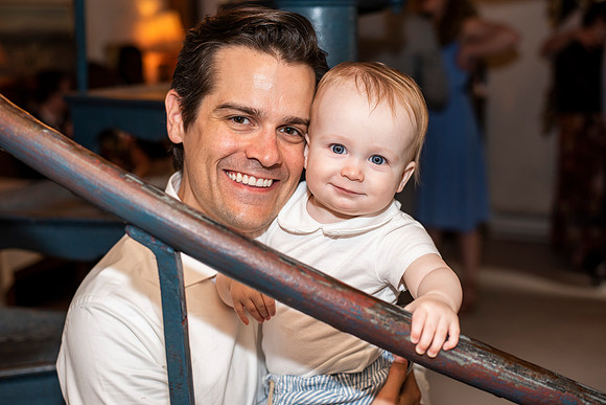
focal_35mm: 50
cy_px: 202
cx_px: 303
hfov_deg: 39.6
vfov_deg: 27.0
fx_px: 842
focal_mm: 50
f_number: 3.2
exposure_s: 1/100
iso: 500
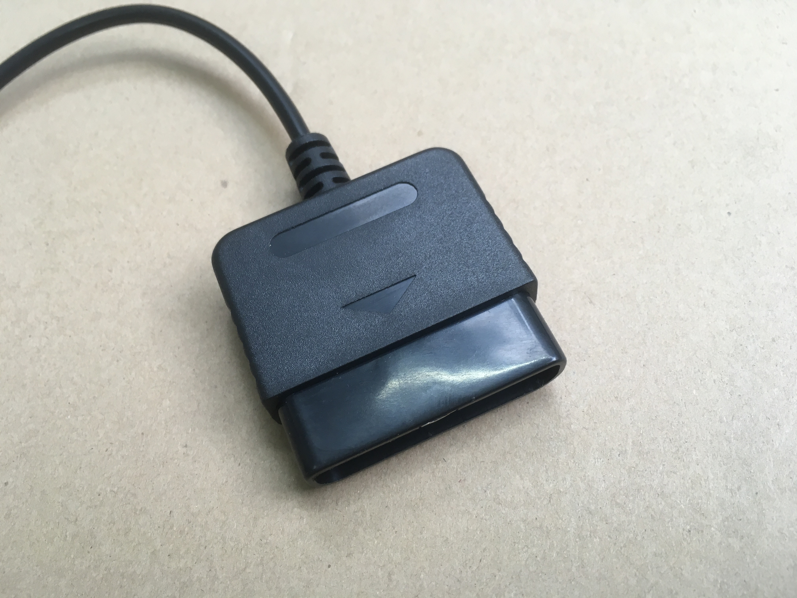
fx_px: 668
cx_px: 398
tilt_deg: -63.5
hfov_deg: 61.7
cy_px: 299
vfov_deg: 48.2
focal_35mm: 29
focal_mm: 4.15
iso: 64
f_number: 2.2
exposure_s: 1/33
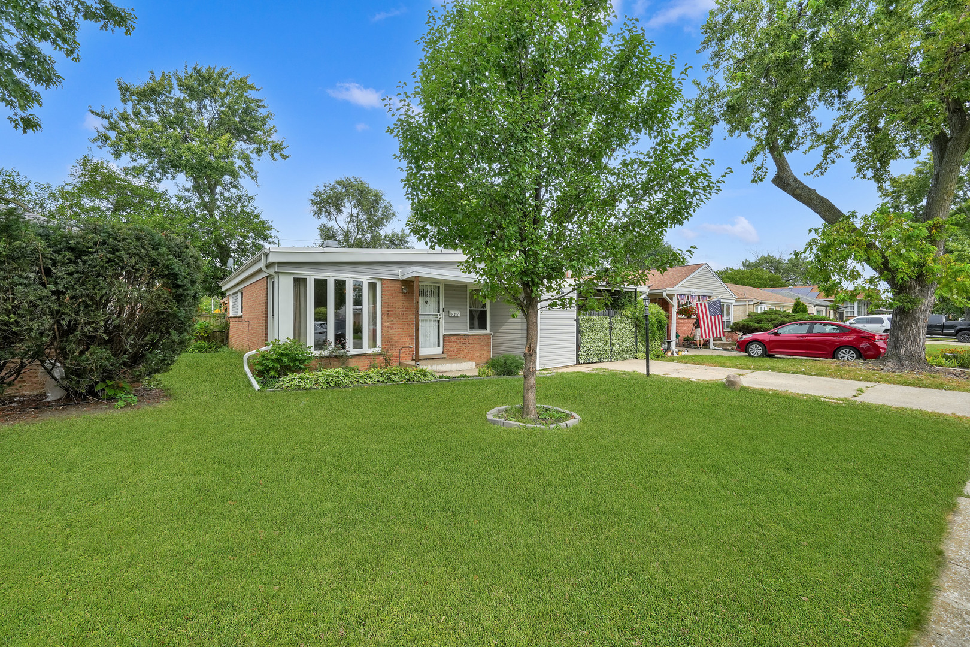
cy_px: 324
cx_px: 485
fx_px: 377
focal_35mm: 14
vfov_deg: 81.2
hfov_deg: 104.3
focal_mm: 14
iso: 640
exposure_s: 1/500
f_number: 8
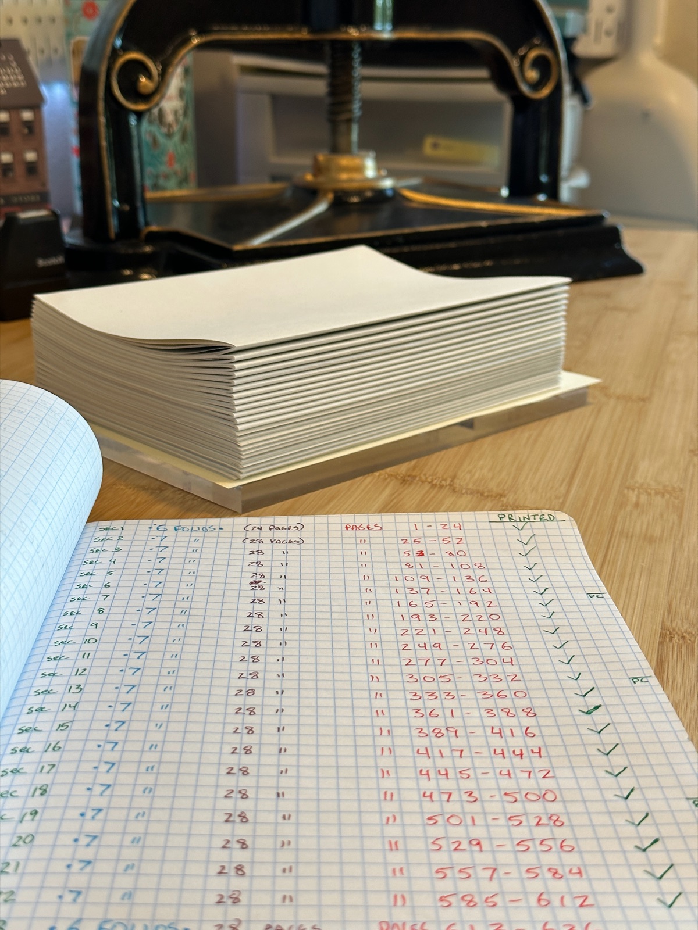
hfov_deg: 30.3
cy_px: 465
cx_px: 349
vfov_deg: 39.7
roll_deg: -0.7
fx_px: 1291
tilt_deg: -19.4
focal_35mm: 48
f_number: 1.78
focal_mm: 6.86
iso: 100
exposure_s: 1/120
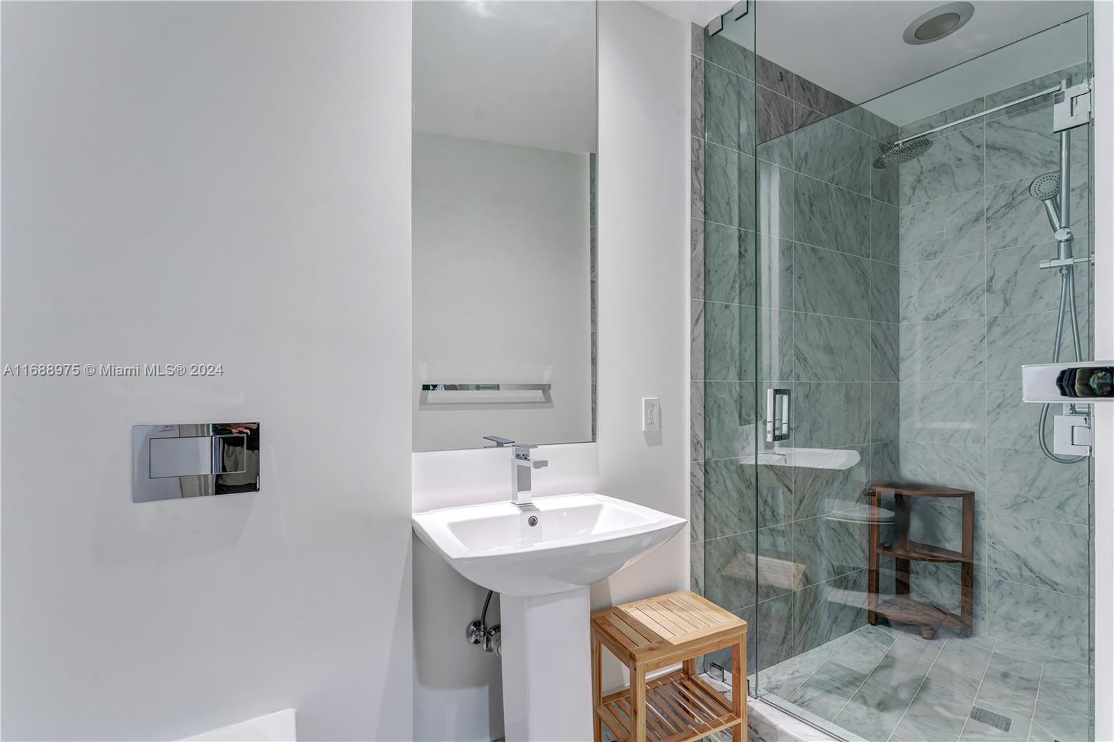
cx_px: 557
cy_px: 371
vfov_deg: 81.2
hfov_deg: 104.3
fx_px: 433
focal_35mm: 14
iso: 250
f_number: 10
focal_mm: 14
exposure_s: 1/3.33
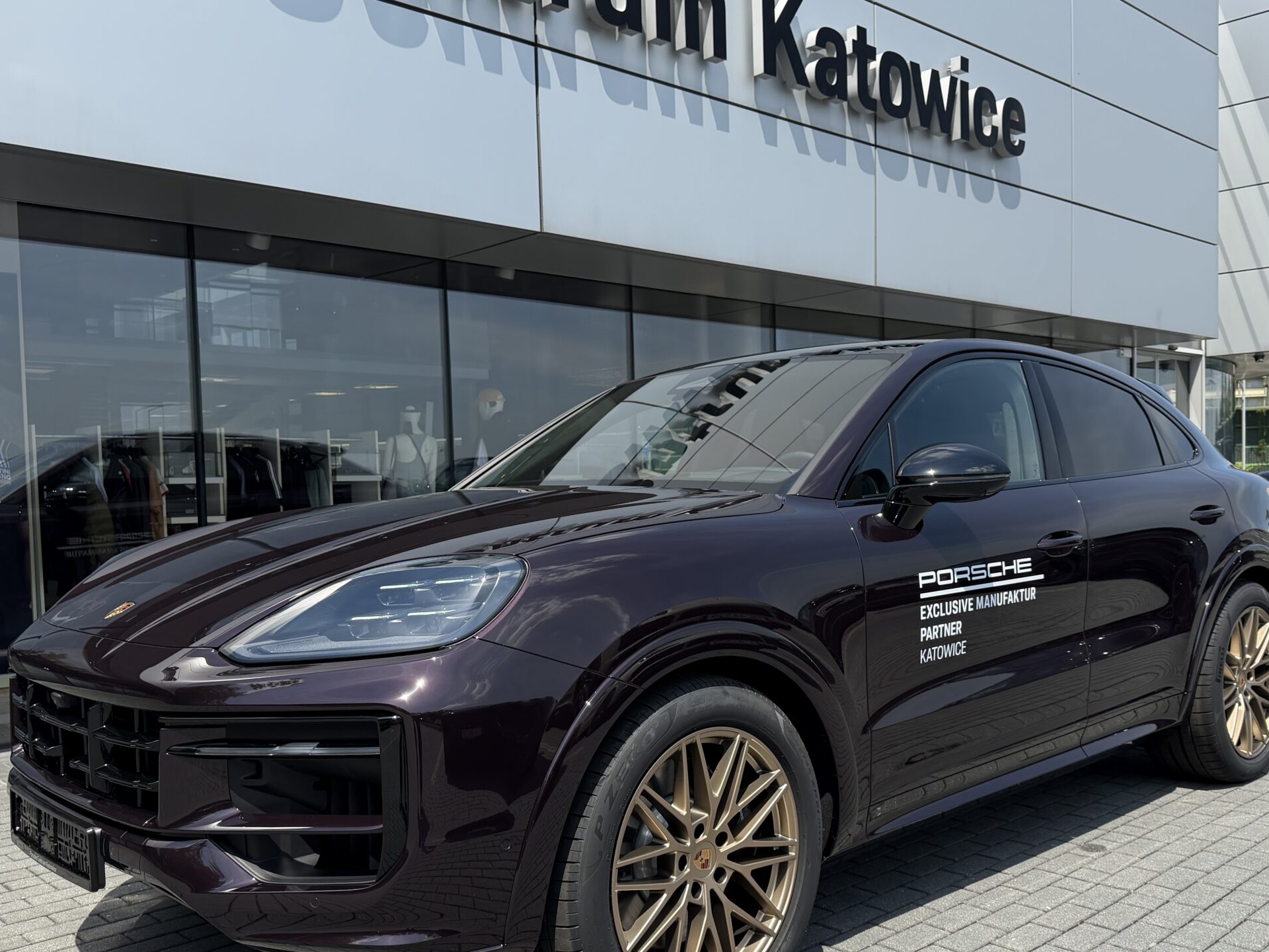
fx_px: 1173
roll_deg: +1.7
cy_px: 537
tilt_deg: -2.3
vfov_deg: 44.1
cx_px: 662
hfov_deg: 56.8
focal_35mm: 32
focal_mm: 6.76
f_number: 1.78
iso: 100
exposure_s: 1/3584
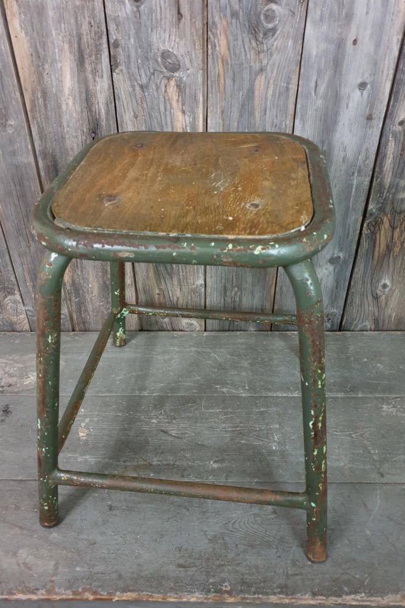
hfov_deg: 46.4
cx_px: 196
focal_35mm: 28
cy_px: 308
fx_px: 473
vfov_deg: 65.5
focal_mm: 4.3
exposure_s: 1/14
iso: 320
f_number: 1.5
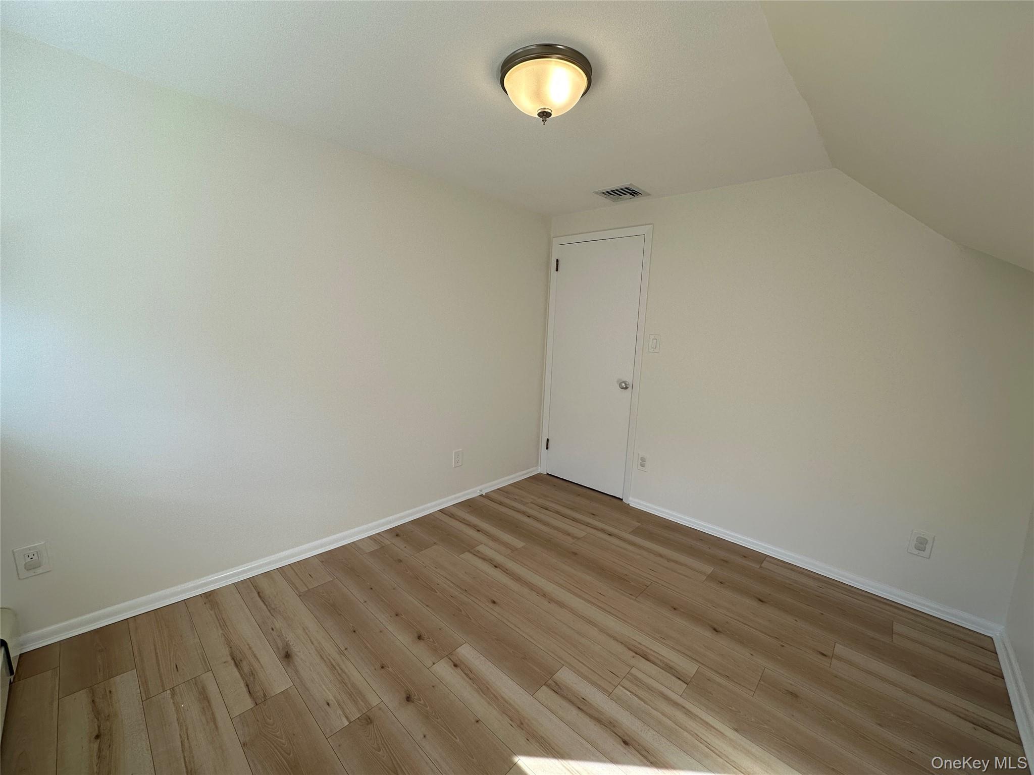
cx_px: 517
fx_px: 418
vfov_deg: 85.7
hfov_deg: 102.1
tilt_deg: -8.9
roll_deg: -2.3
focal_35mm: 14
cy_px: 388
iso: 40
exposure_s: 1/204
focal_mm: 2.22
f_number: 2.2
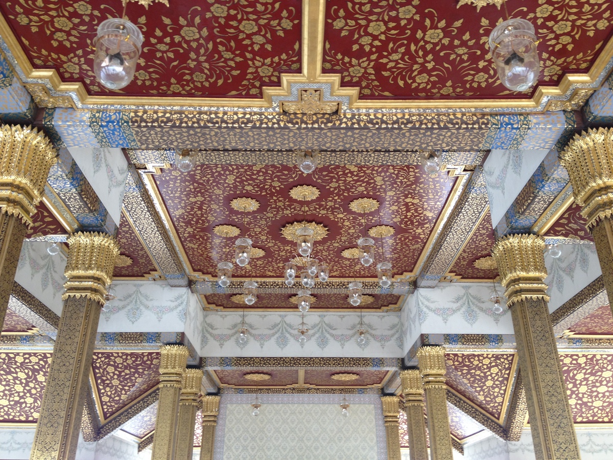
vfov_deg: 40.7
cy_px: 230
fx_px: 620
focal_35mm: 35
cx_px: 306
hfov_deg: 52.6
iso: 64
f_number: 2.4
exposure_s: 1/20
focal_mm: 4.28
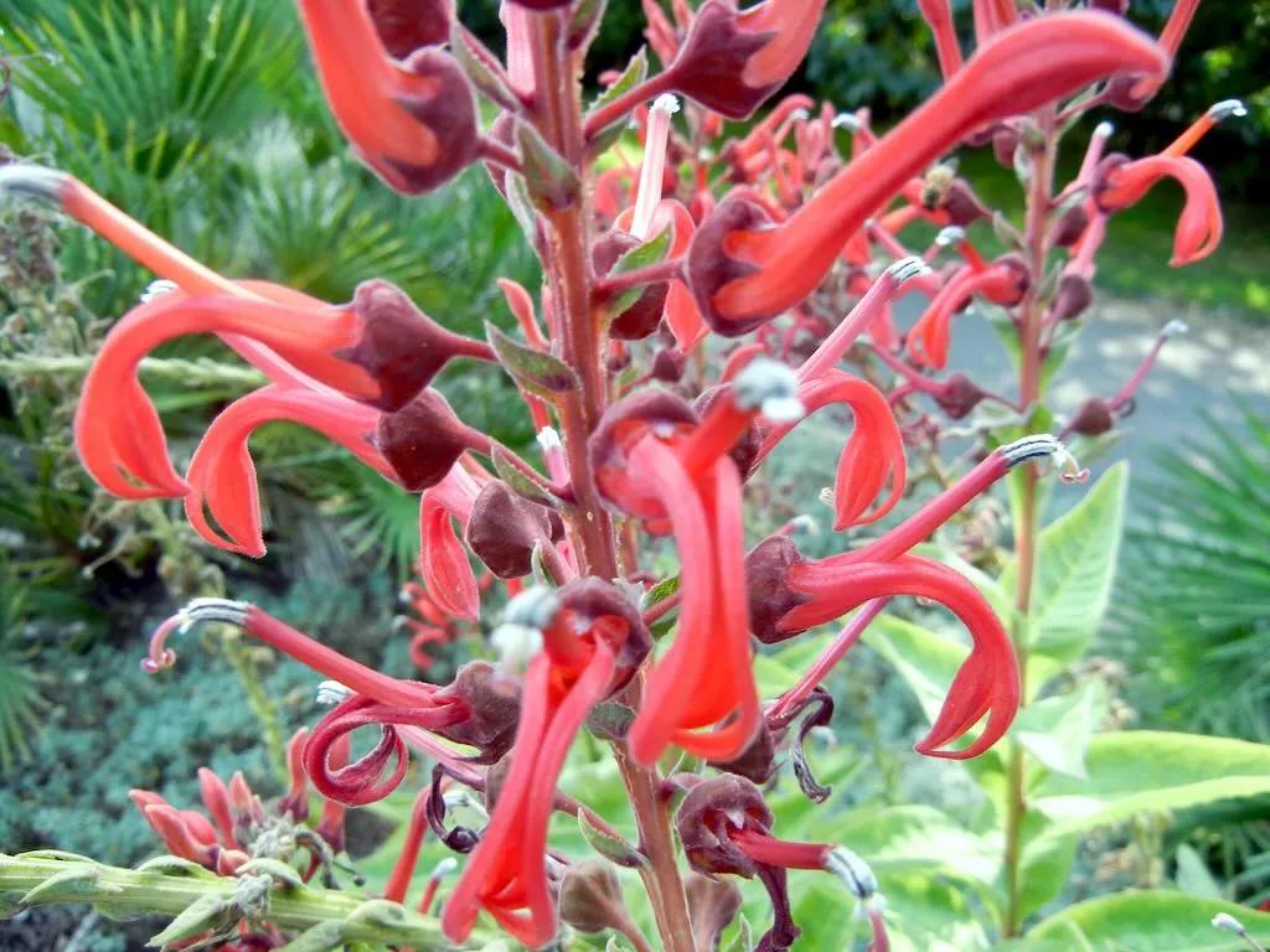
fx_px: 1101
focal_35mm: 30
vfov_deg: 46.8
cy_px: 476
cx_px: 635
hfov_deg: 60.0
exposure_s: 1/86.3
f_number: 3.5
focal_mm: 5.4
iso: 160
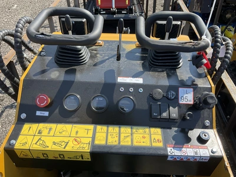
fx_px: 198
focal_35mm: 29
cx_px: 118
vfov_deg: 48.2
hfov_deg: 61.7
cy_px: 88
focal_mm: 3
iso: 25
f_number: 1.8
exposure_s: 1/749
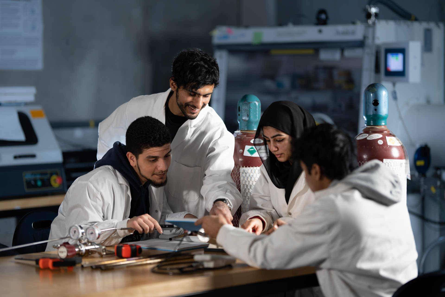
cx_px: 222
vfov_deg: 13.0
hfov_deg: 19.5
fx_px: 1298
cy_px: 148
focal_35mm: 105
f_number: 1.6
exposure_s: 1/125
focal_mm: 105
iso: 320
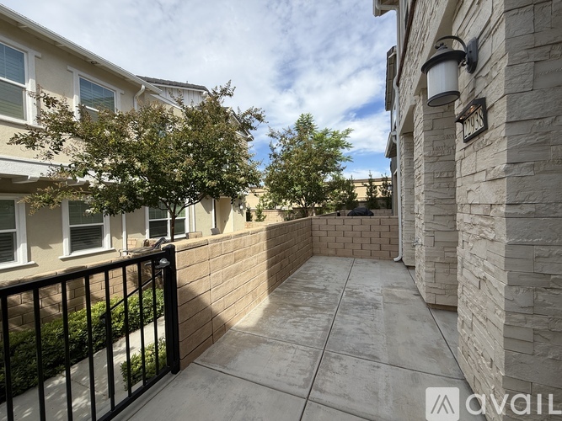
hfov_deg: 102.1
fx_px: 227
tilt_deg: -1.3
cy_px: 210
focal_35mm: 14
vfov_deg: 85.7
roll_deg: +1.9
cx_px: 281
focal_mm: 2.22
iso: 32
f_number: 2.2
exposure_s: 1/928
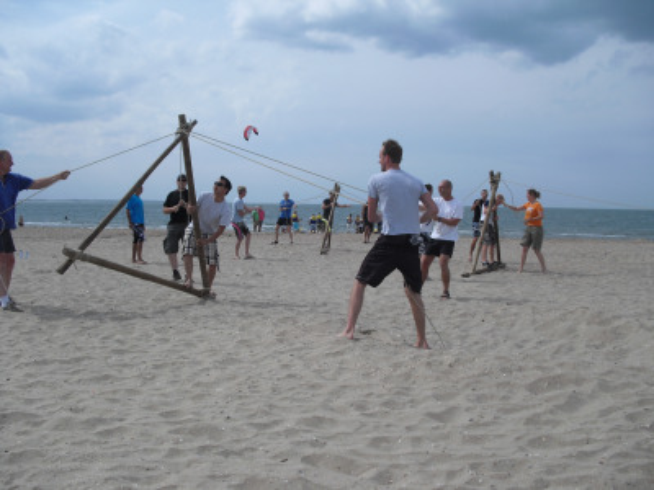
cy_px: 245
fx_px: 680
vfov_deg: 39.7
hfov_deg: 51.4
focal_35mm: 36
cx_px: 327
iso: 64
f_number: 7.8
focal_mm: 6.3
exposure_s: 1/320
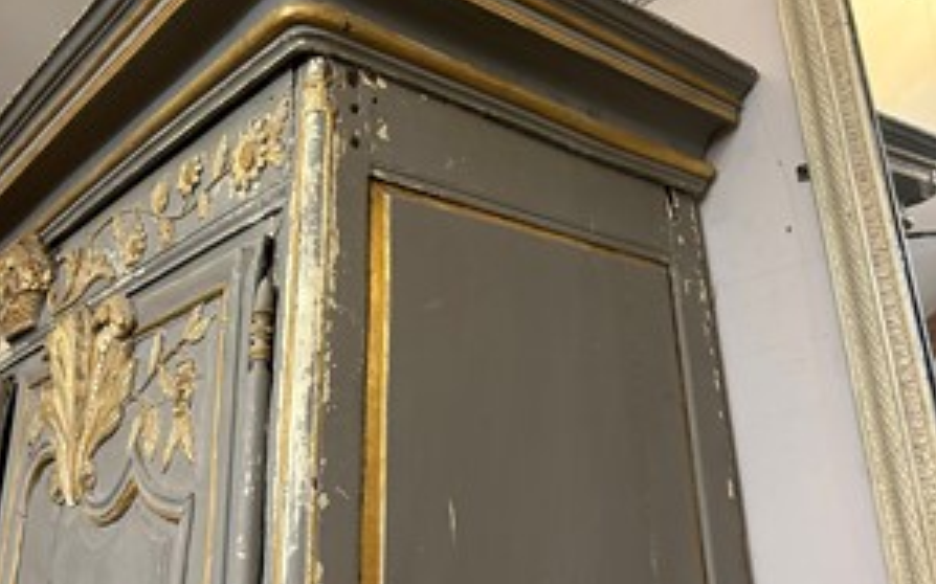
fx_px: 943
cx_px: 468
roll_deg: +2.3
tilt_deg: +21.6
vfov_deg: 34.2
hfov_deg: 52.8
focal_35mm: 37
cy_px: 207
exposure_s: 1/50
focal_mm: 5.7
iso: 200
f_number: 1.5
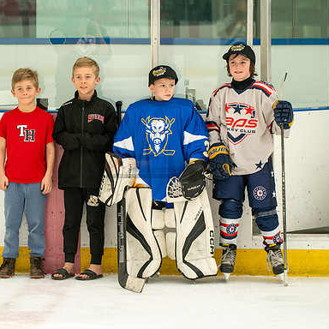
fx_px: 1656
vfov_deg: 11.3
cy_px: 165
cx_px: 143
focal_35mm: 154
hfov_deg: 11.3
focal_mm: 120
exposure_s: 1/1250
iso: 1600
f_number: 4
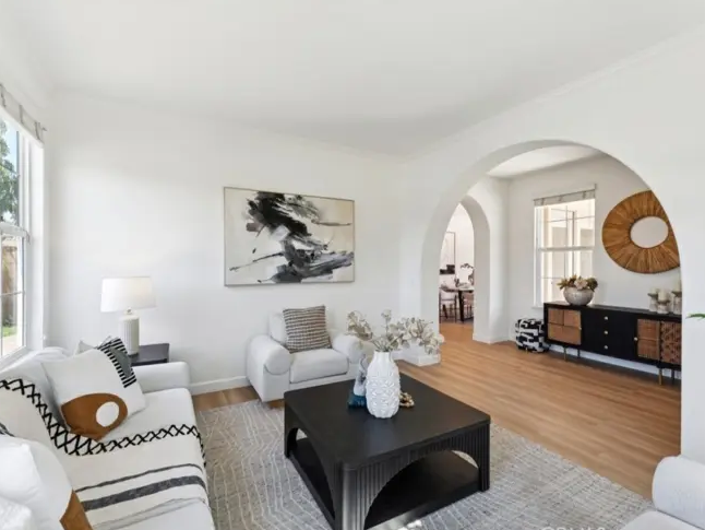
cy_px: 267
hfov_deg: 94.4
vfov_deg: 78.1
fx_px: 326
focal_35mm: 16
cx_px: 363
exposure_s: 1/60
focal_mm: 14
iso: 320
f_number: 8
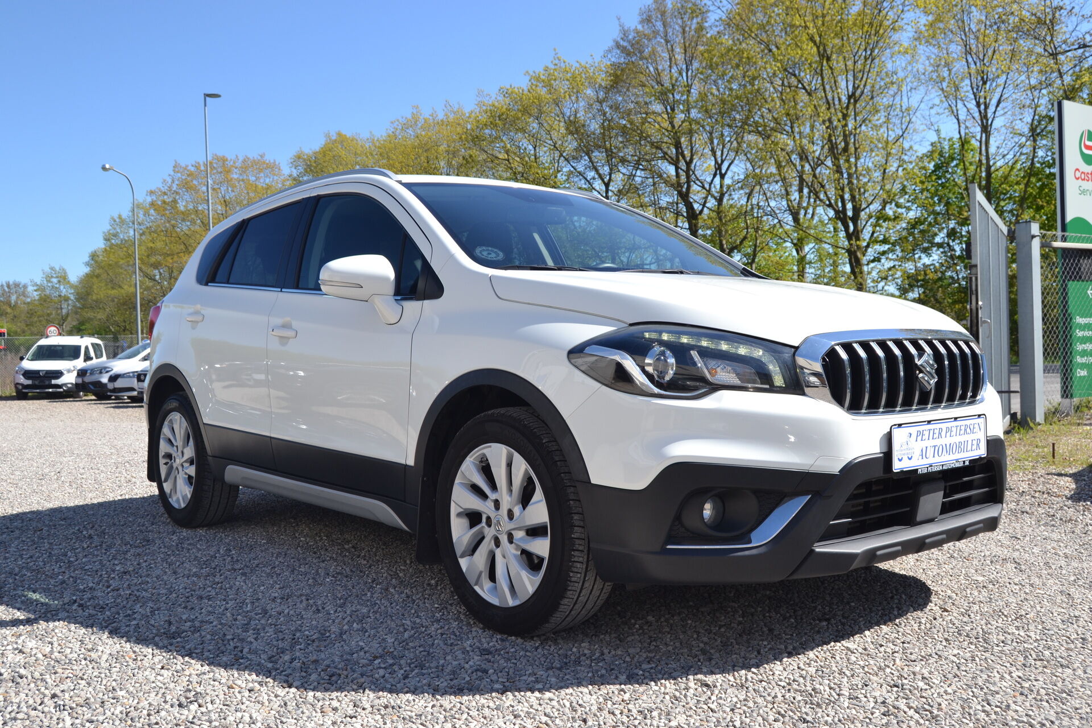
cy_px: 364
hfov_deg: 57.2
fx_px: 1001
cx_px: 546
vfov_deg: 40.0
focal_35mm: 33
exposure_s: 1/250
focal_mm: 22
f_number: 8
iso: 100
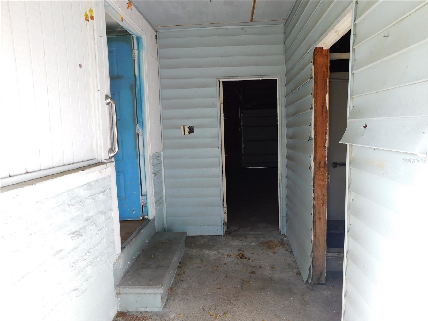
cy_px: 160
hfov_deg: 73.9
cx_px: 214
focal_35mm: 23
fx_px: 284
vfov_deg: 58.9
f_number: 3
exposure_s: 1/50
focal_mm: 4
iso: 125
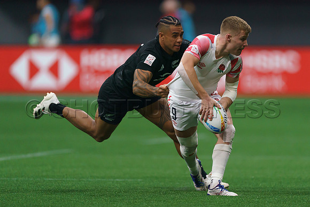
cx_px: 194
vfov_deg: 1.8
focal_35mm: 762
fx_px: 6559
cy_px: 100
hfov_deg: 2.7
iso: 3200
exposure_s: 1/3200
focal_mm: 600
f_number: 4
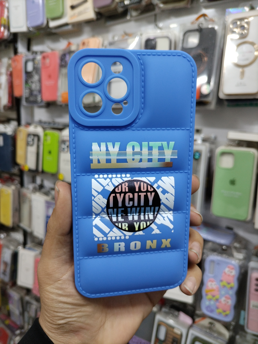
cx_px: 129
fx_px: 258
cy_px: 172
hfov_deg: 53.1
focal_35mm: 26
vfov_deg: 67.3
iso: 200
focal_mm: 4.7
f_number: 1.8
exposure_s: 1/50
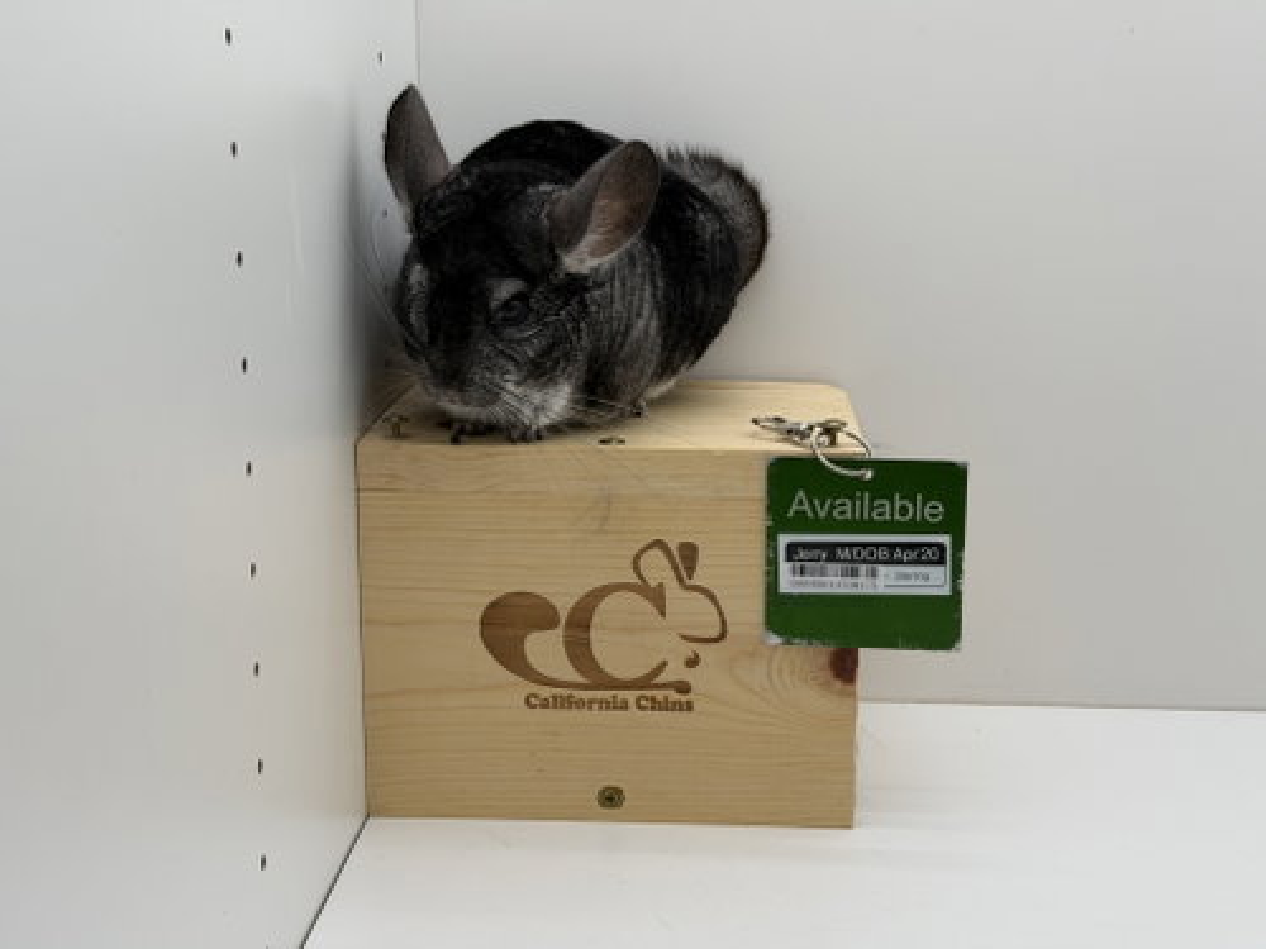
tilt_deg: -11.7
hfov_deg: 39.7
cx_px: 633
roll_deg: +0.1
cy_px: 474
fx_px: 1755
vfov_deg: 30.3
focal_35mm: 48
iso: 64
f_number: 1.78
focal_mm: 6.76
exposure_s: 1/769
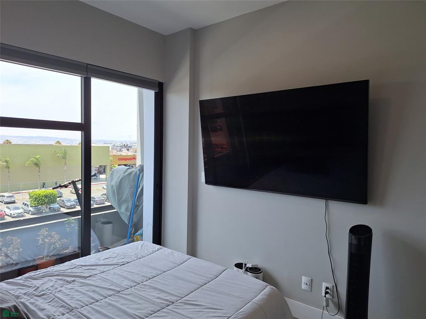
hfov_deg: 73.9
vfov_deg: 58.9
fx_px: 283
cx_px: 213
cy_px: 160
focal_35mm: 23
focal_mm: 5.54
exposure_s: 1/527
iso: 40
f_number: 1.8
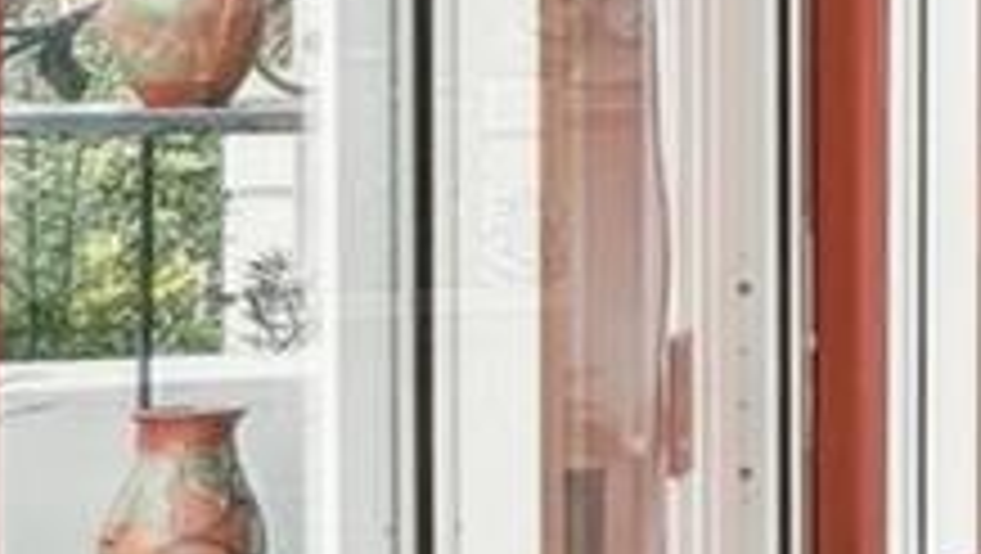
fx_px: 3202
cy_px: -122
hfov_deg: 10.1
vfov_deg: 9.7
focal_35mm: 123
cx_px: 3244
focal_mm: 16
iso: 400
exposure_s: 1/40
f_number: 8
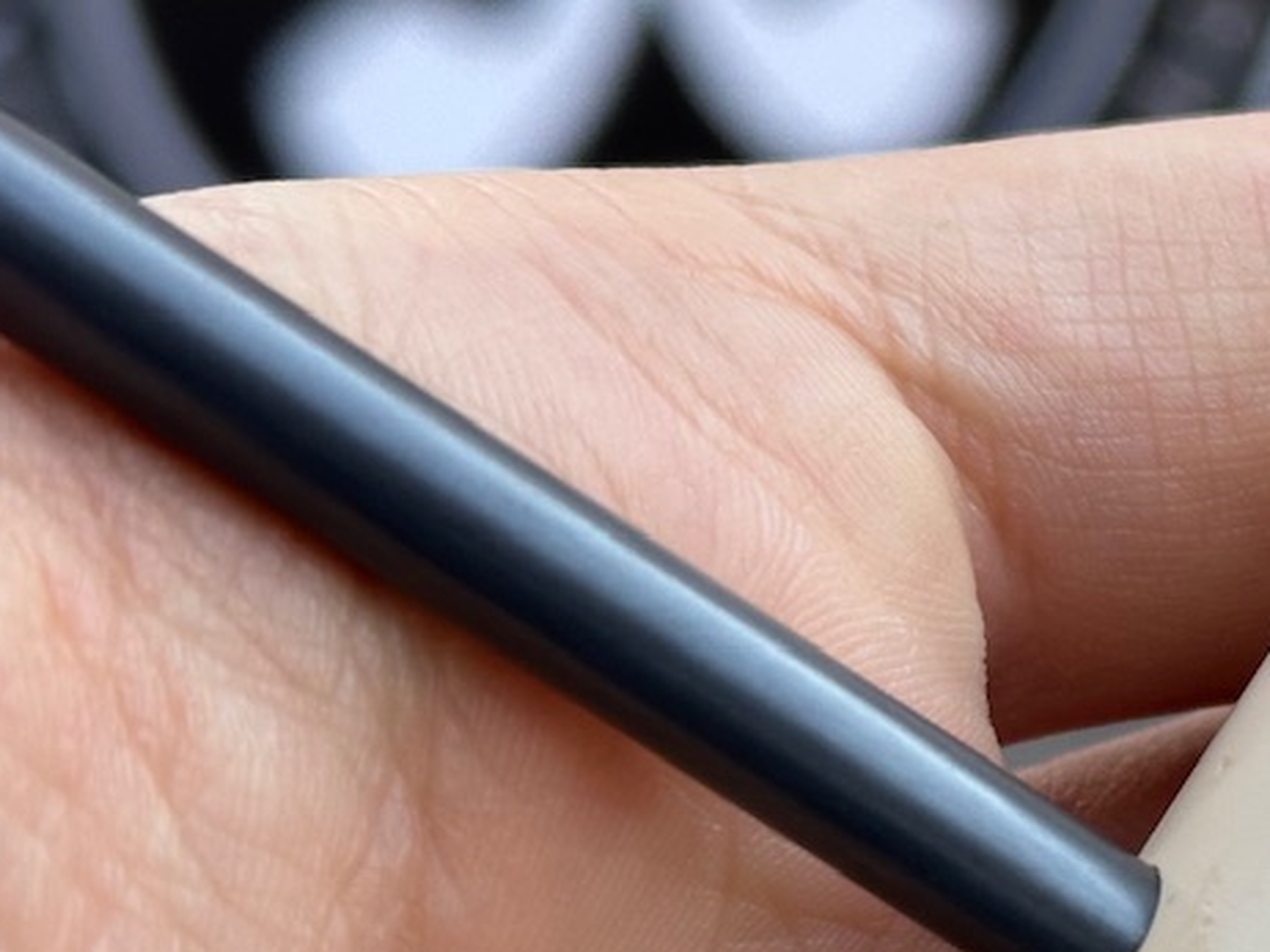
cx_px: 1545
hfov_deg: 14.4
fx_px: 4877
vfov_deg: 11.1
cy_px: 638
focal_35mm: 133
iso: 64
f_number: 1.78
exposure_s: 1/386
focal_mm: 6.86
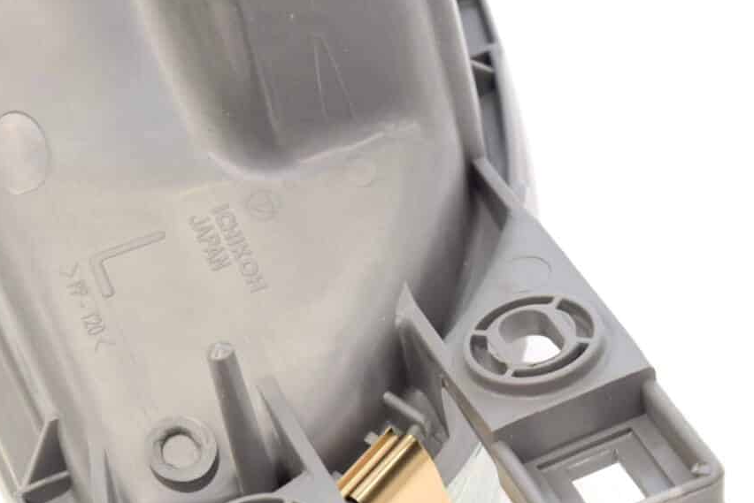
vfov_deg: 9.5
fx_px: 3036
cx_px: 155
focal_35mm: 145
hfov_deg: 14.1
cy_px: 297
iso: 400
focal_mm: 55
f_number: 5.6
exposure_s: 1/80
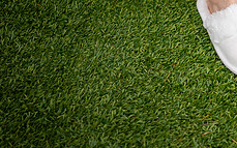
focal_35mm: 168
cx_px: 271
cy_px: -32
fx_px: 1085
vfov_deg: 7.7
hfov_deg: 12.2
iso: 800
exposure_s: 1/2000
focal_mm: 65
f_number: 2.8
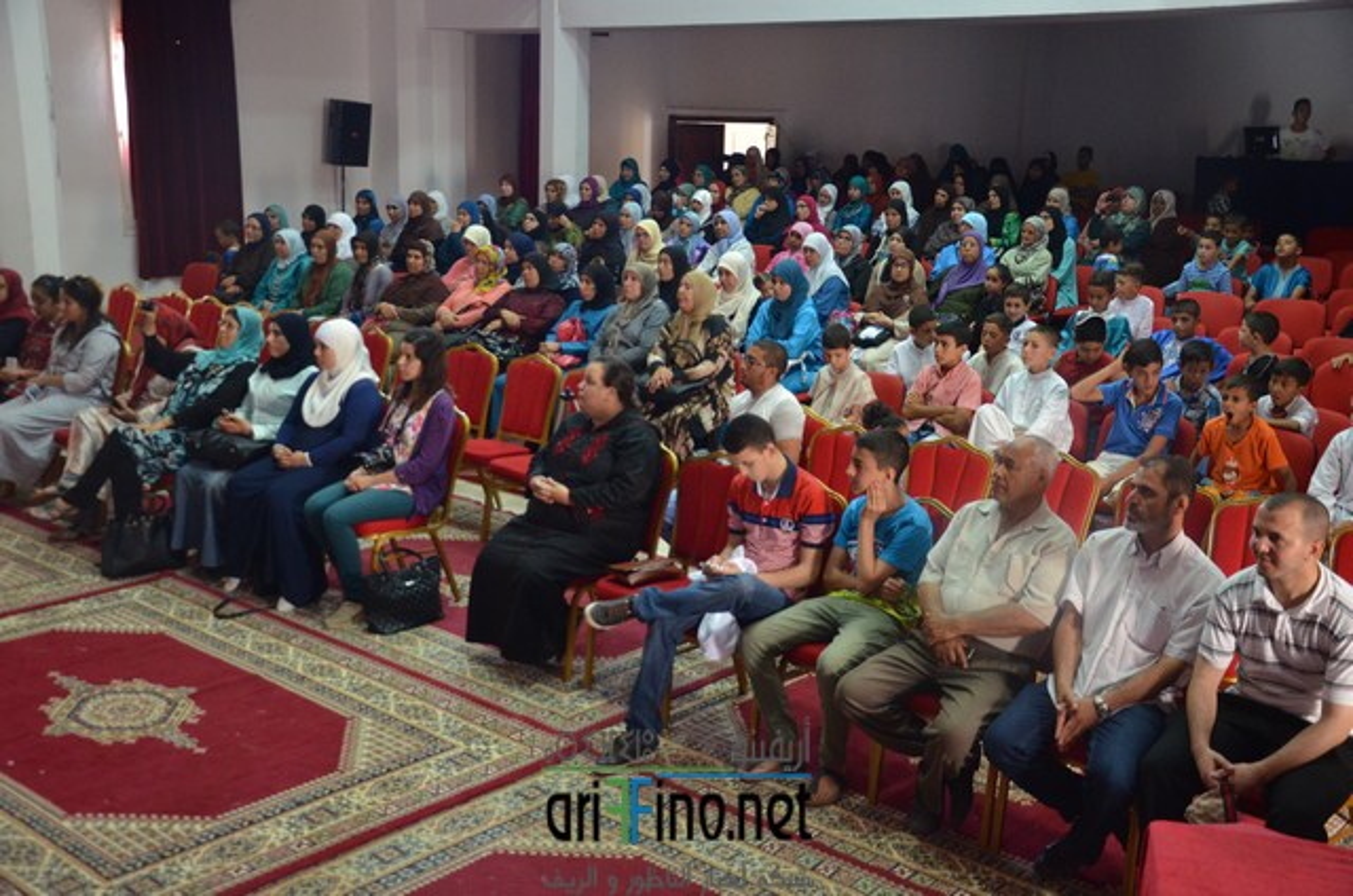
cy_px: 448
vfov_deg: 34.1
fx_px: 1463
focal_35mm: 39
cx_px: 676
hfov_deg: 49.6
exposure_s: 1/25
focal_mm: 26
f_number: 4
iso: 1600
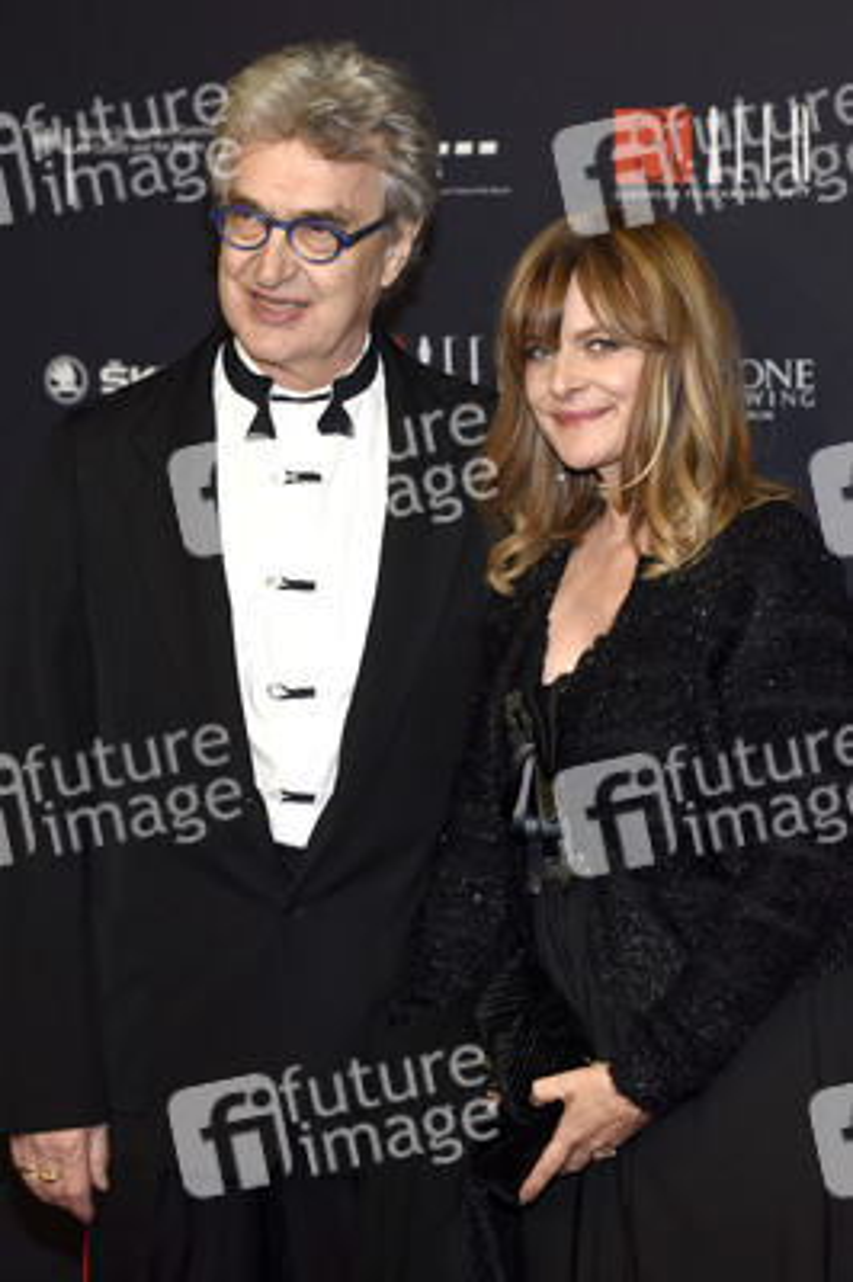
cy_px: 641
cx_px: 426
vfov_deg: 19.5
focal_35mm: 105
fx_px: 3738
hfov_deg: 13.0
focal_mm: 70
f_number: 3.5
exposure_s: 1/640
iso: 640
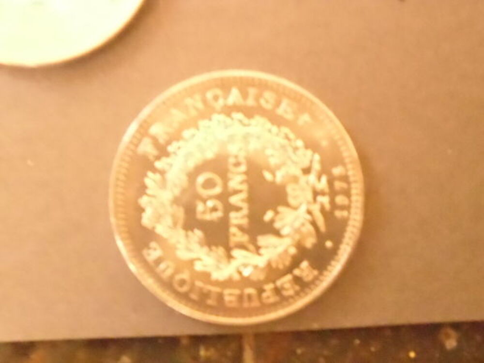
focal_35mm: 37
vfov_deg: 38.7
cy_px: 182
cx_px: 242
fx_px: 517
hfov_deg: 50.1
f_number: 4
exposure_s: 1/5
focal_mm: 6.6
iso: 1600
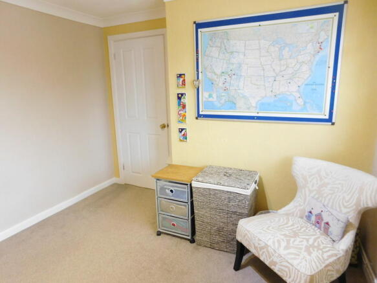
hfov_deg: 73.9
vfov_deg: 58.9
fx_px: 250
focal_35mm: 23
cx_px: 188
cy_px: 142
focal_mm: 4
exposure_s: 1/15
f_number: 3
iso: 400
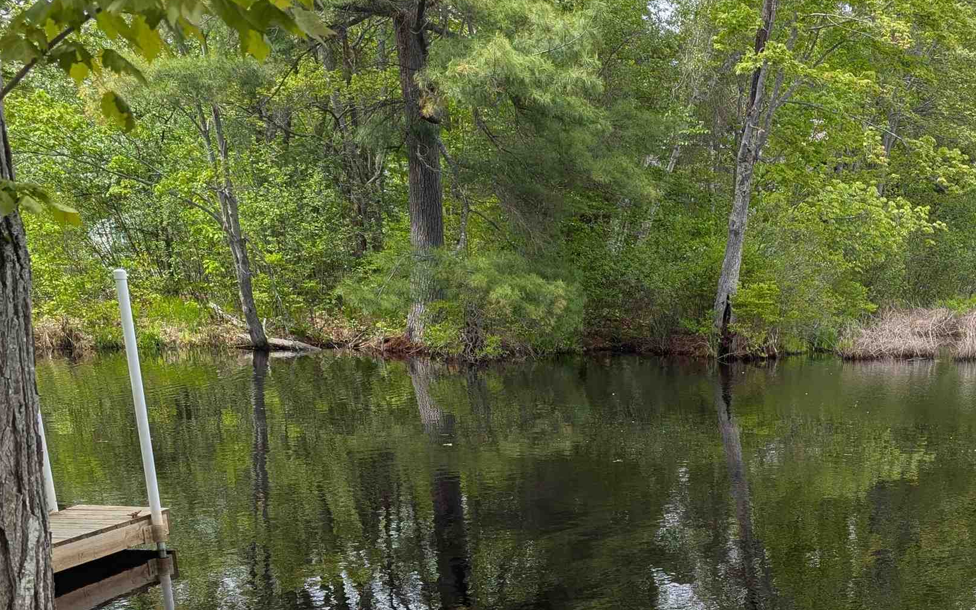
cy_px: 664
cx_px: 820
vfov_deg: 25.1
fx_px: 1277
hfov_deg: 39.7
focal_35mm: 48
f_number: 1.68
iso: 16
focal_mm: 6.9
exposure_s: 1/362
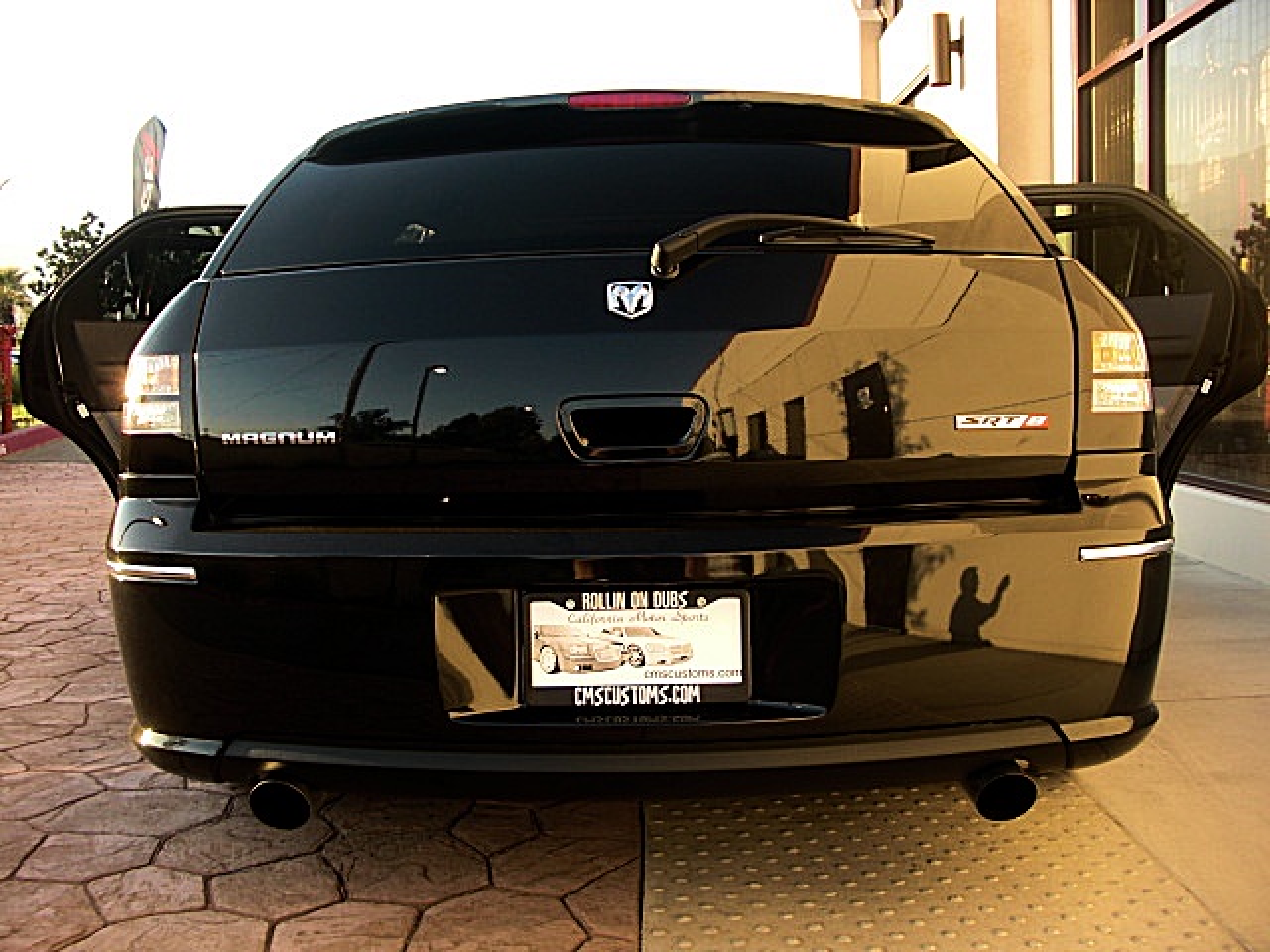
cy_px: 476
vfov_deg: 39.7
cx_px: 635
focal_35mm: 36
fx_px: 1321
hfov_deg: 51.4
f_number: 2.8
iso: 50
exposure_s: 1/125
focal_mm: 6.3
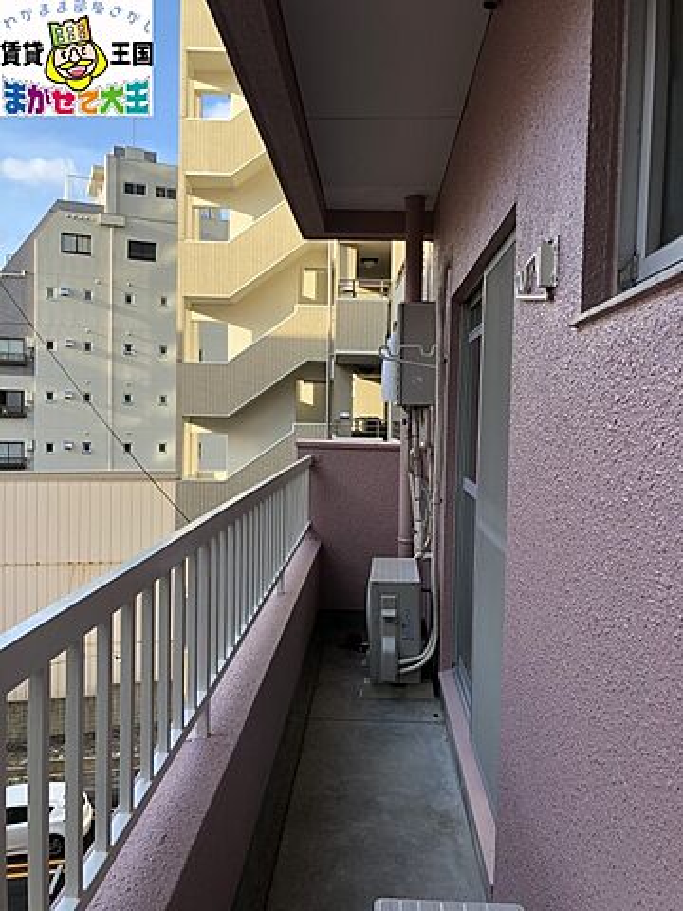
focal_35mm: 28
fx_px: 737
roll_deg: -1.4
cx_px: 342
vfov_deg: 63.4
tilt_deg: -3.3
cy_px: 456
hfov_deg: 49.7
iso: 20
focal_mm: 4
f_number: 1.8
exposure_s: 1/211
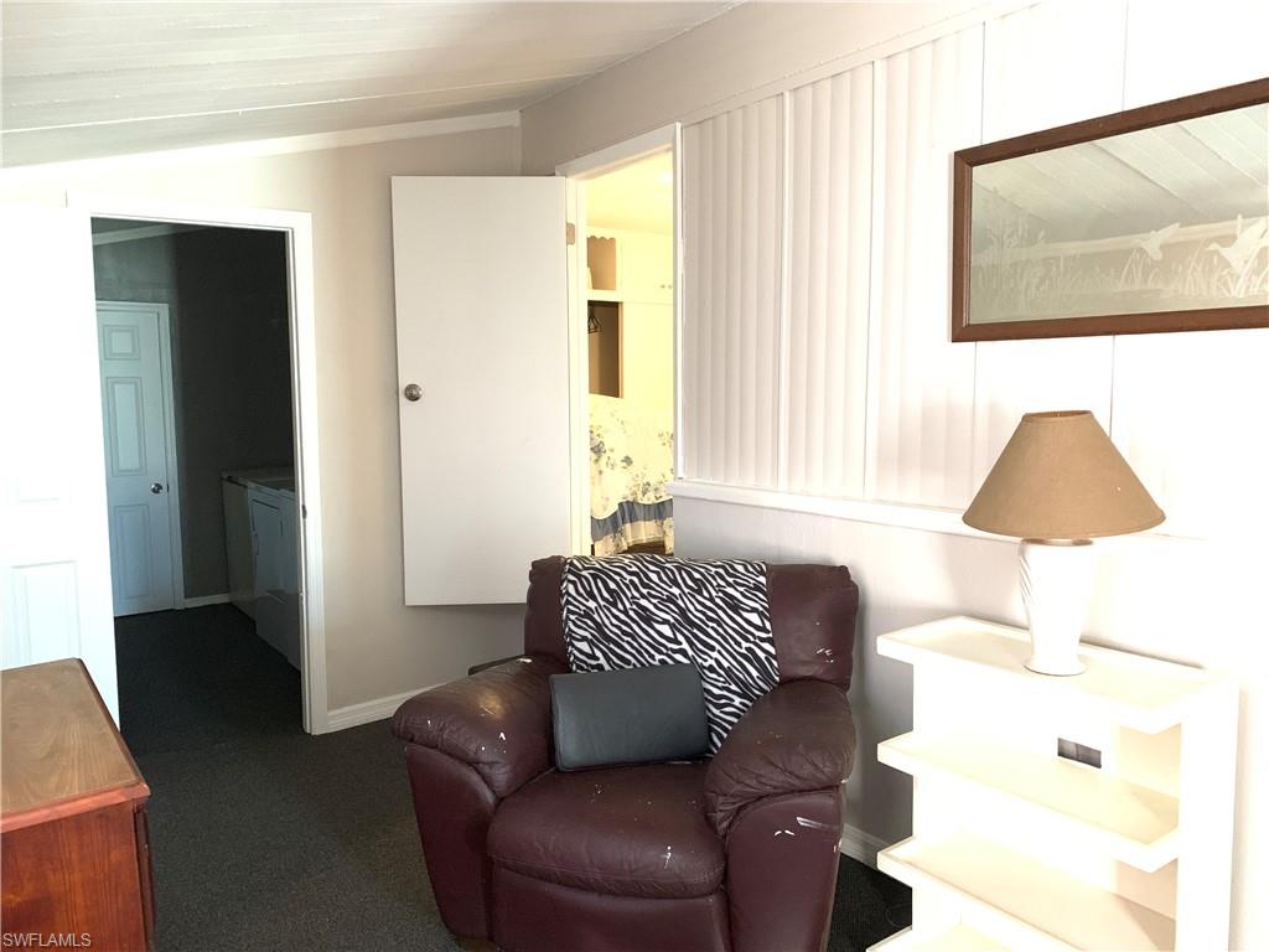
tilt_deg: -6.4
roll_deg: +0.9
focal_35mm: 26
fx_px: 953
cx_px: 634
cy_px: 476
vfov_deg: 53.1
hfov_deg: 67.3
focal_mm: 4.25
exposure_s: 1/30
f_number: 1.8
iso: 640
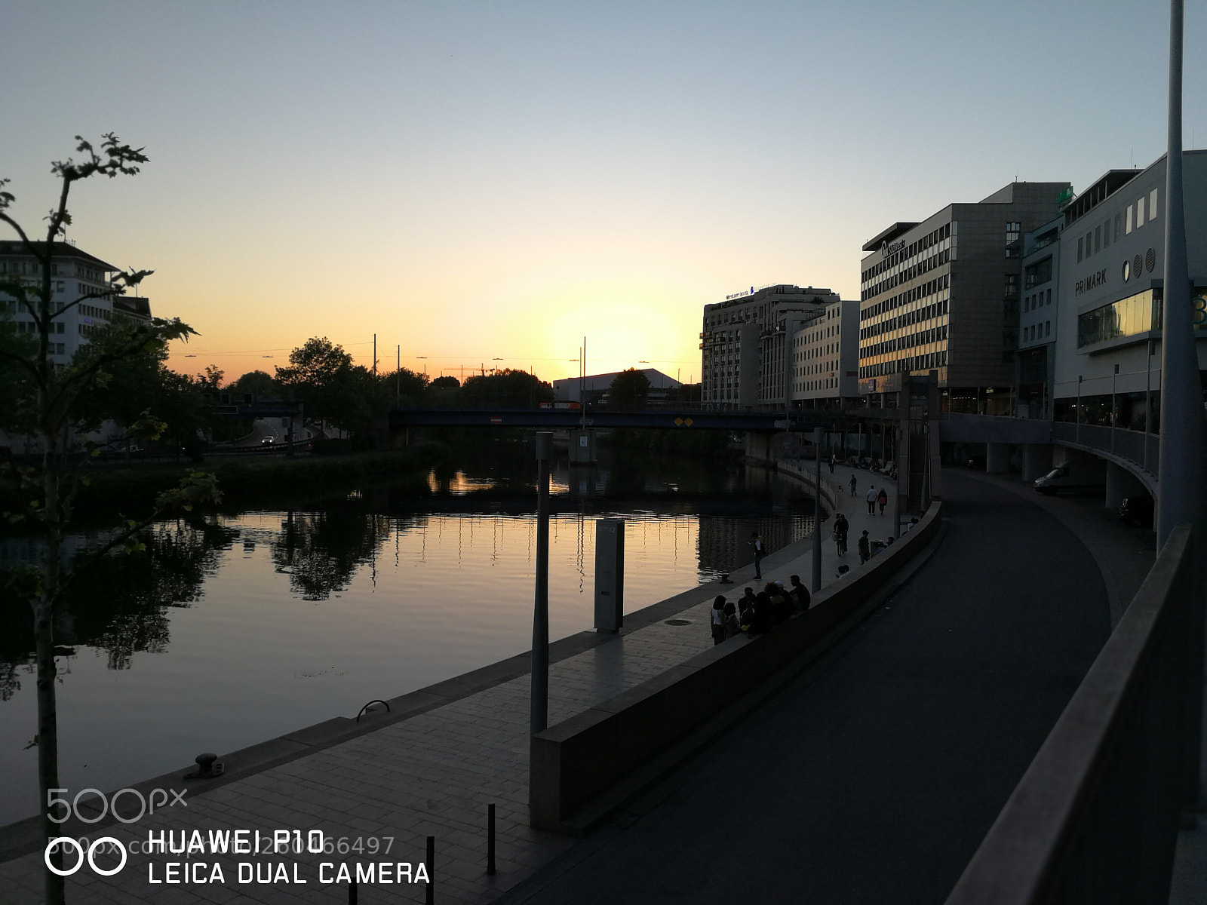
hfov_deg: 65.3
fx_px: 941
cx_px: 604
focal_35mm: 27
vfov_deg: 51.4
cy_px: 452
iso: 50
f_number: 4
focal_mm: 3.95
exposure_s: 1/228
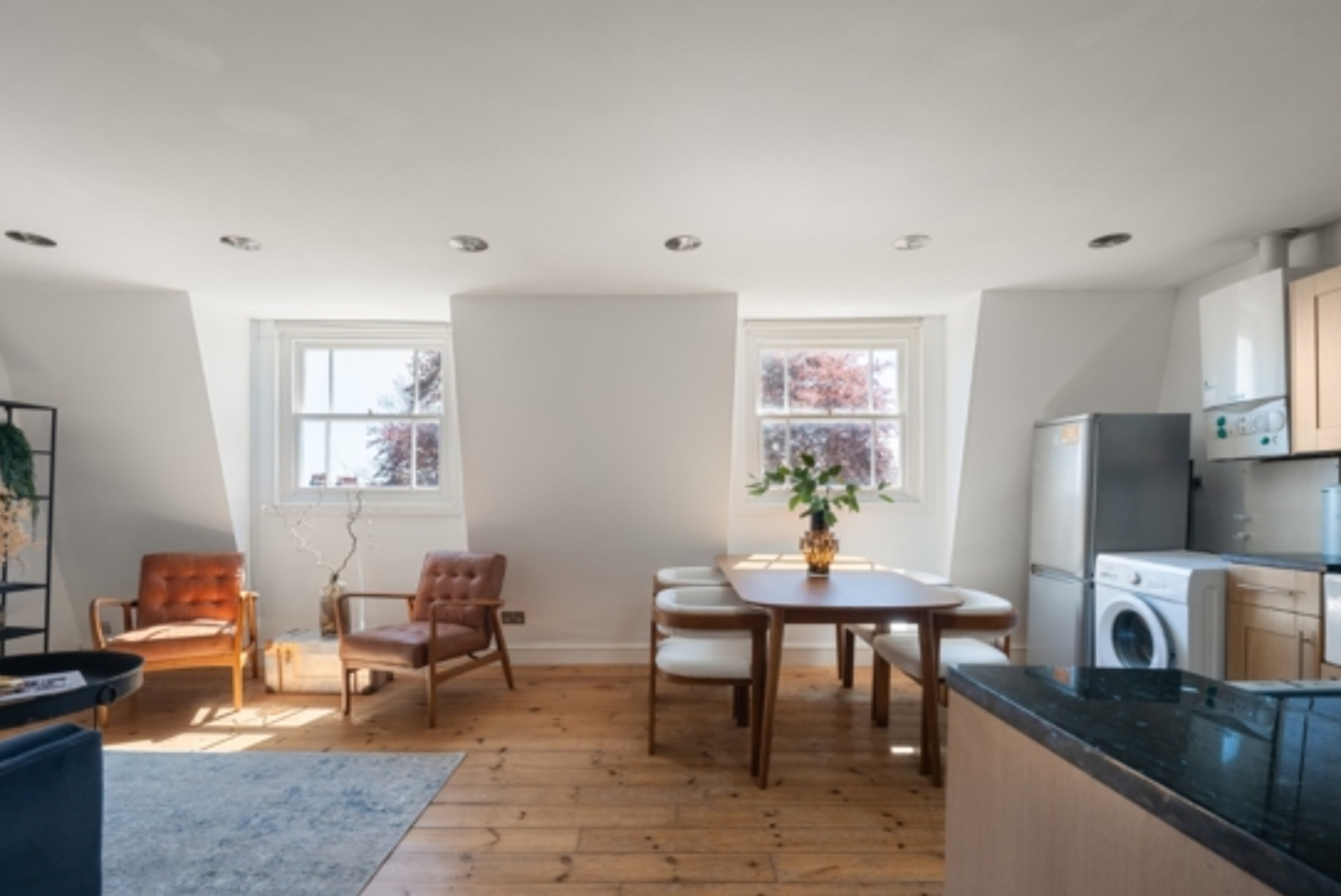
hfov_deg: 90.0
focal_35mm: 18
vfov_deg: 67.3
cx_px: 668
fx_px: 671
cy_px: 491
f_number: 9
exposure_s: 1/6
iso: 400
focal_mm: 16
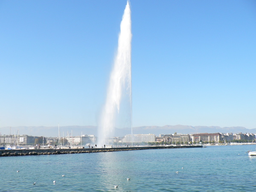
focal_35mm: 36
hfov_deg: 51.4
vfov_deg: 39.7
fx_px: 266
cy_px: 96
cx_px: 128
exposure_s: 1/1000
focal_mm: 6
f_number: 2.8
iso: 100
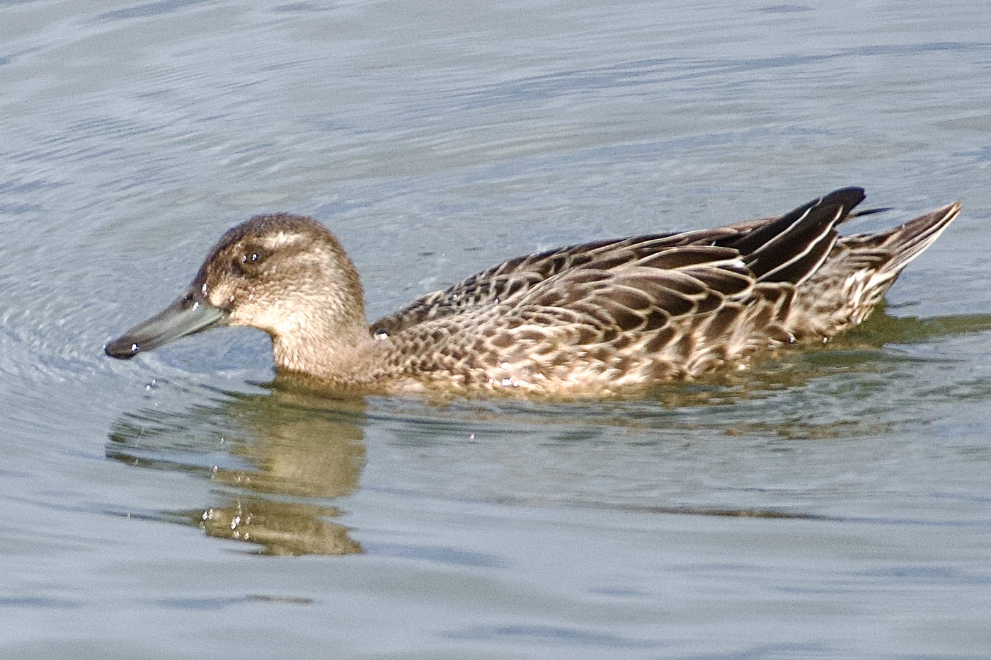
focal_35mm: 1000
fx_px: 27523
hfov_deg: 2.1
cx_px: 496
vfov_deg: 1.4
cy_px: 330
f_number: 5.6
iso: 400
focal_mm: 500
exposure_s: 1/2000
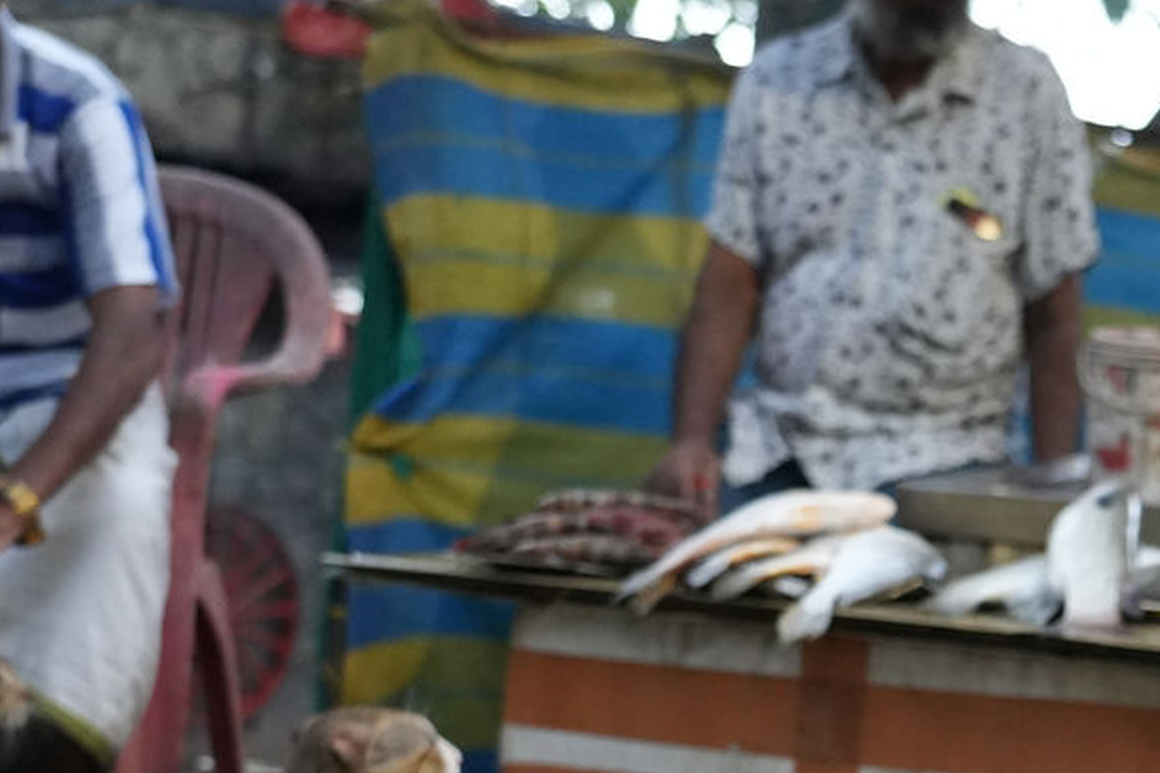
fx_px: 3640
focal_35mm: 113
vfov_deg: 11.8
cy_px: 952
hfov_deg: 17.8
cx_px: 1044
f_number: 4
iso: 5000
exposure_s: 1/160
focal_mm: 41
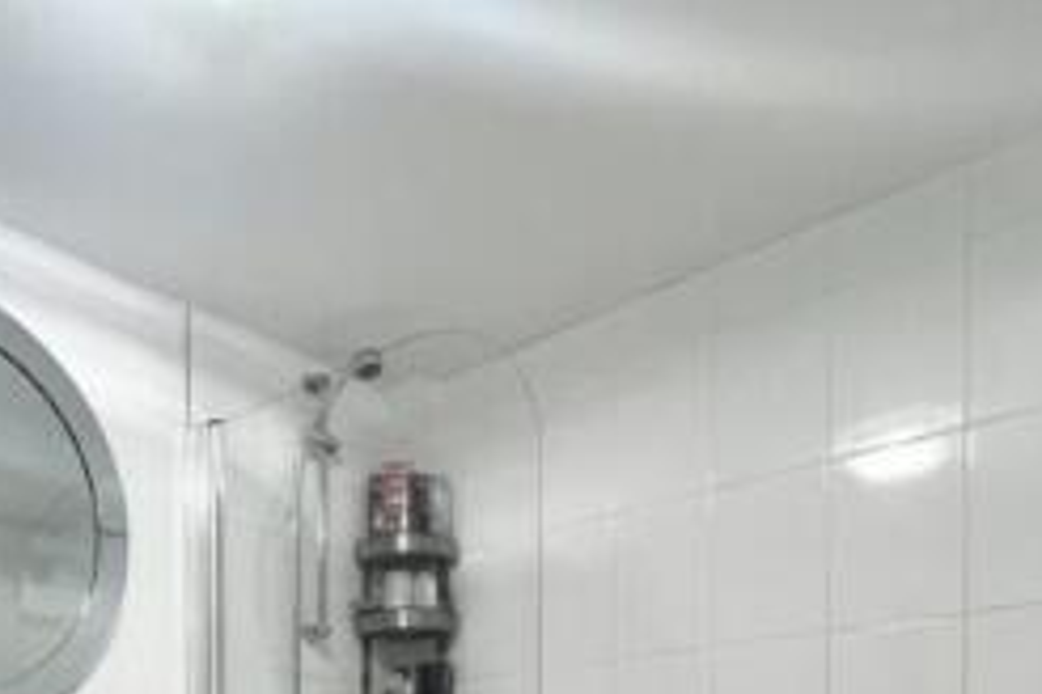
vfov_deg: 32.9
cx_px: 258
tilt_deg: -1.2
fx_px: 926
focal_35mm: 32
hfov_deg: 55.8
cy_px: 853
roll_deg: -0.4
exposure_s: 1/50
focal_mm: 1.57
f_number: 1.8
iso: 400
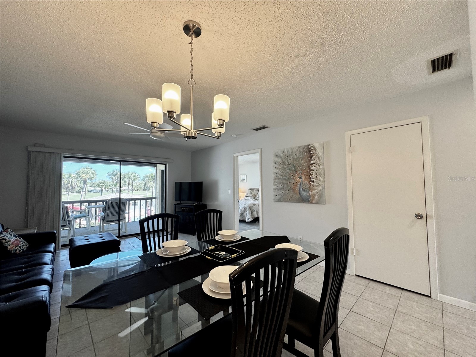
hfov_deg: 102.1
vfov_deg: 85.7
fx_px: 193
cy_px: 178
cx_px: 238
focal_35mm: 14
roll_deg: -0.2
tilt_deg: +2.2
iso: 125
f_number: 2.2
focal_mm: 2.22
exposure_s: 1/120
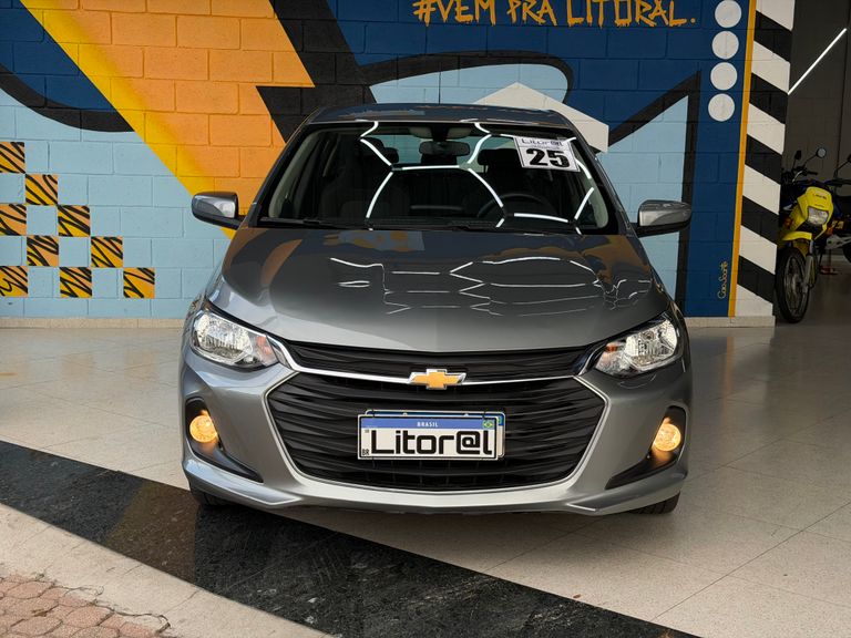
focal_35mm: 48
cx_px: 426
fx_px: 1180
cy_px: 319
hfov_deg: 39.7
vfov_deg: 30.3
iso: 80
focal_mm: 6.76
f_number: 1.78
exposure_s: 1/561
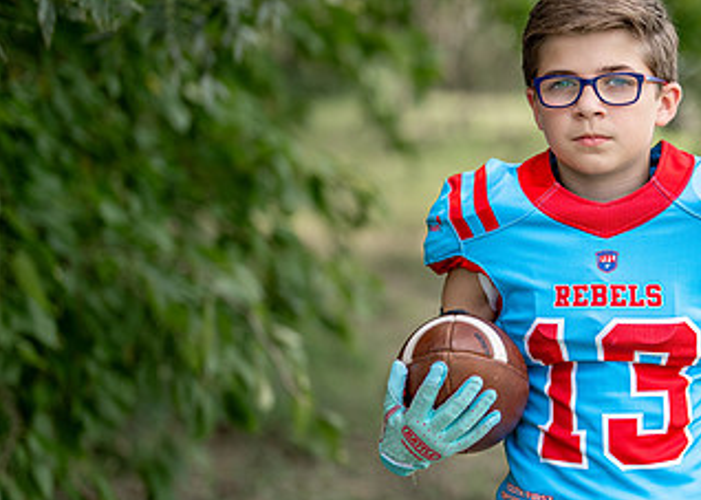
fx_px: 2309
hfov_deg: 17.0
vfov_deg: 12.4
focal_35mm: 116
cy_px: 266
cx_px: 666
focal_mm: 50
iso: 100
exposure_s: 1/2500
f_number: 1.2
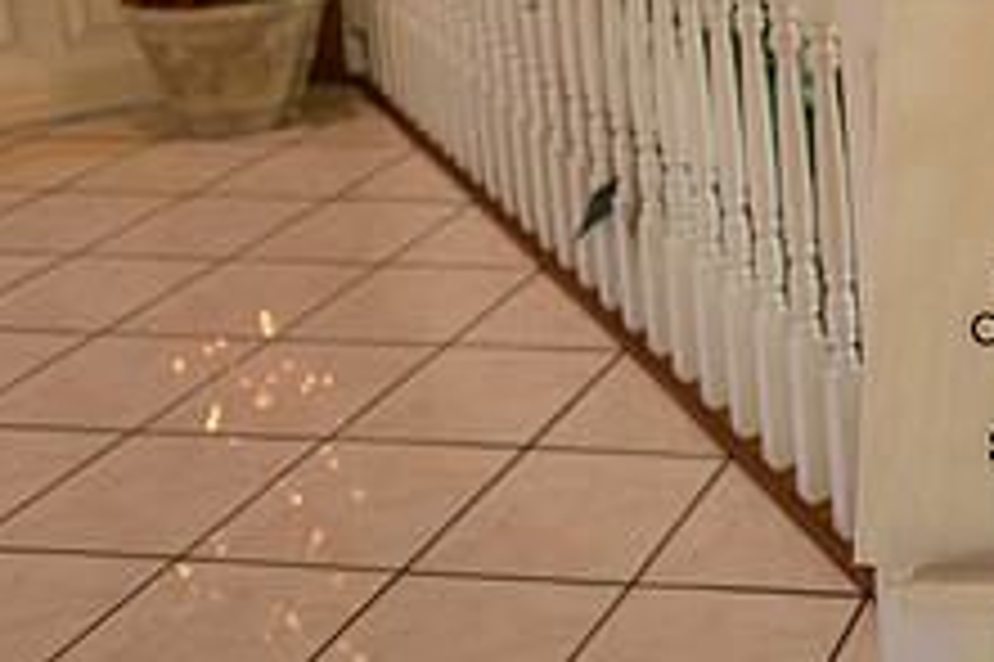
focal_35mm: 63
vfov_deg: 20.3
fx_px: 1738
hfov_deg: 27.0
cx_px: 1282
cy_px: -115
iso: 640
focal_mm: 24
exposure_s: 1/200
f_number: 2.8
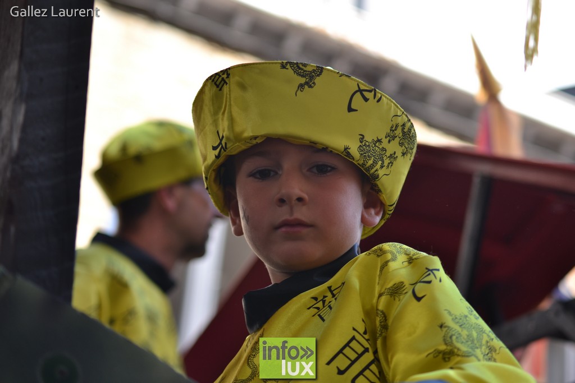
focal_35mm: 90
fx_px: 1438
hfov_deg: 22.6
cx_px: 288
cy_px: 192
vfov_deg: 15.2
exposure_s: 1/200
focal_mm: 60
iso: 100
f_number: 2.8
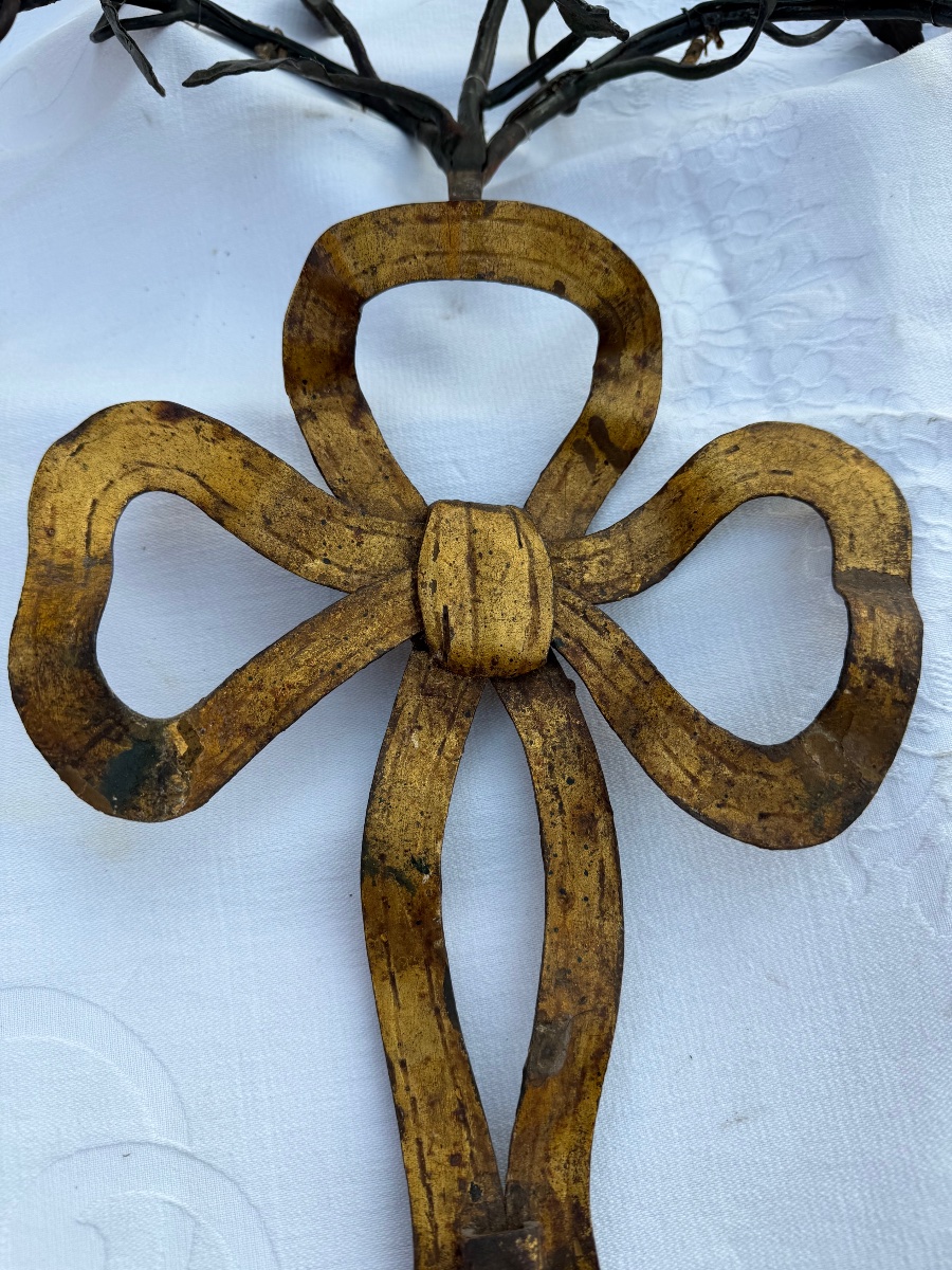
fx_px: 880
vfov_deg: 71.6
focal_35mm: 24
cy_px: 635
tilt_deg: -74.7
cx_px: 476
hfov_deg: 56.8
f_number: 1.78
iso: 64
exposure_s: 1/263
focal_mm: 6.76
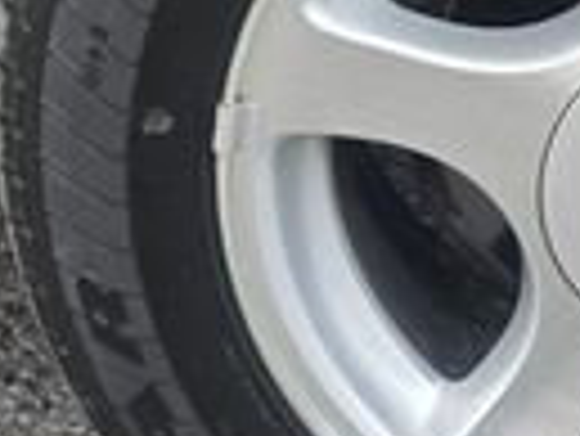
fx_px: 1912
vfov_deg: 12.9
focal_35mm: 114
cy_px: 67
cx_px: 647
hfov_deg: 16.7
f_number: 1.7
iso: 32
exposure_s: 1/120
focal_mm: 6.3
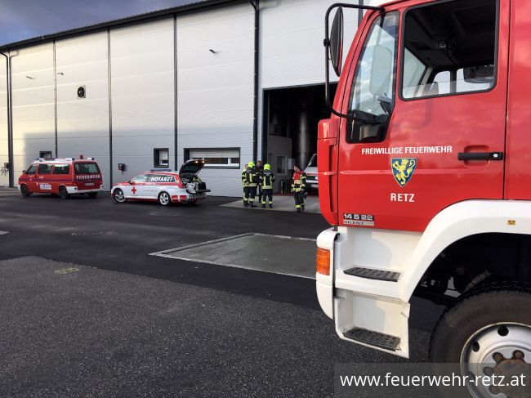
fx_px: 445
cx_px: 266
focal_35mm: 29
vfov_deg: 48.2
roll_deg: -0.8
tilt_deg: -4.5
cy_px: 199
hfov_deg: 61.7
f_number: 2.2
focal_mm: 4.15
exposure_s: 1/450
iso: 25
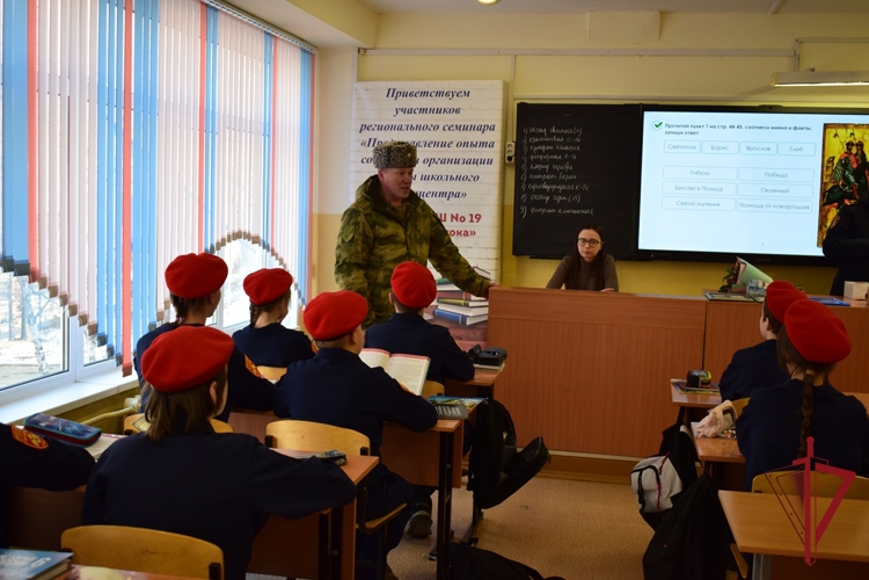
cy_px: 290
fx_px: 1050
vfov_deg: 30.8
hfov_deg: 45.0
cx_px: 434
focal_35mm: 44
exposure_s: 1/80
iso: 640
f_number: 4.5
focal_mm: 29
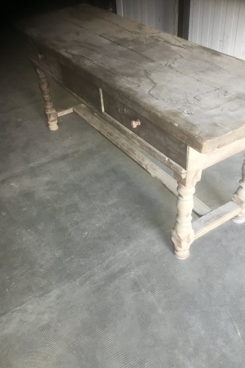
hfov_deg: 40.0
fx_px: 337
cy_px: 184
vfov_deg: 57.2
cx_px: 134
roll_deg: +2.2
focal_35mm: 33
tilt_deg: -39.0
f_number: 2.4
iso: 125
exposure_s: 1/33
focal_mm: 3.3
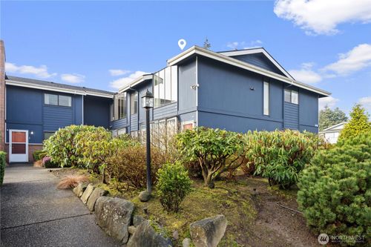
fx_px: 216
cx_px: 186
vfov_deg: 59.5
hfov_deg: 81.2
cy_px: 124
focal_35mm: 21
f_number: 8
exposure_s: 1/50
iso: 200
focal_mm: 21
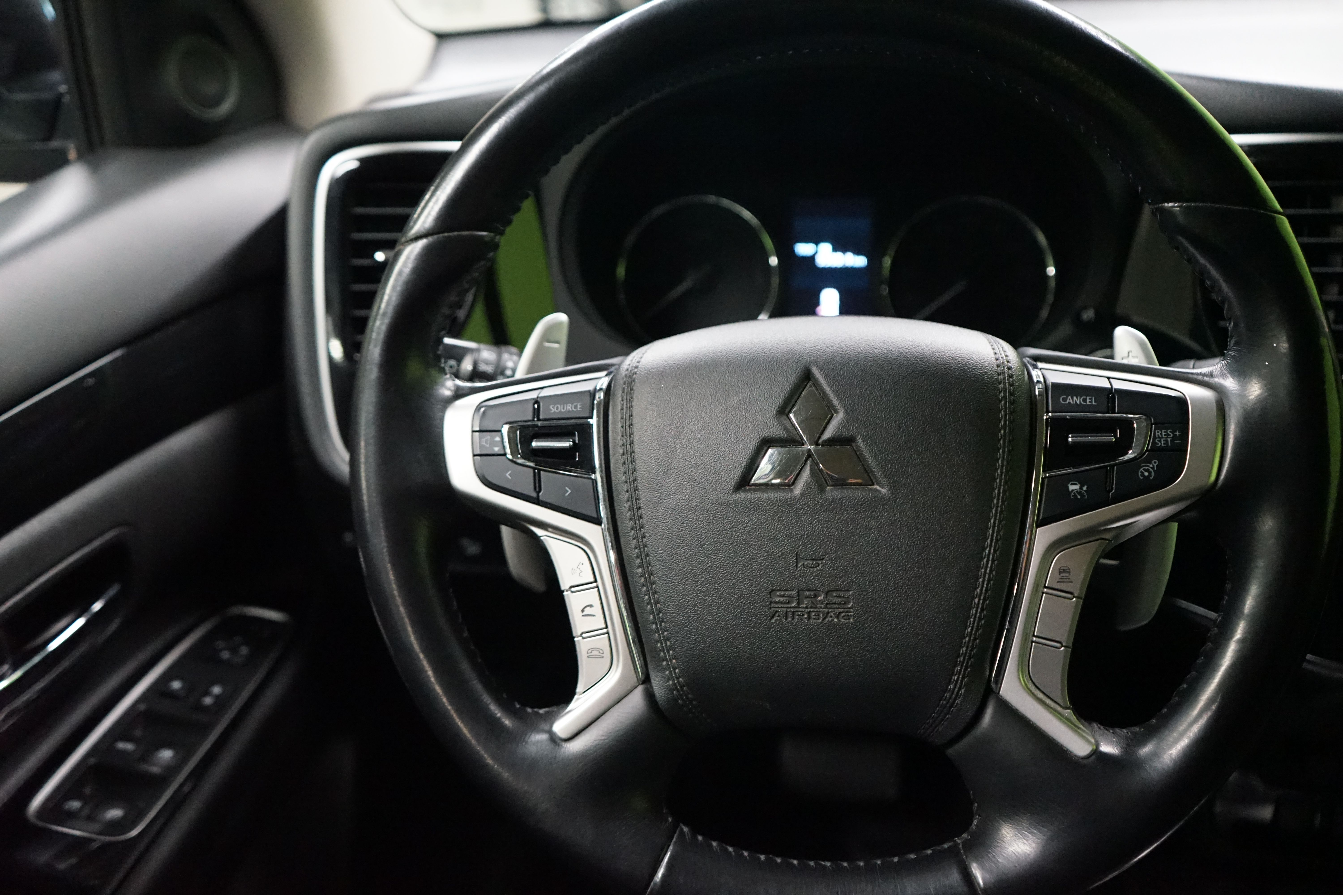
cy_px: 448
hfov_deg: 60.3
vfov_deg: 42.3
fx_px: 1156
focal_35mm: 31
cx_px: 672
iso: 6400
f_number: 4
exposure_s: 1/125
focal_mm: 31
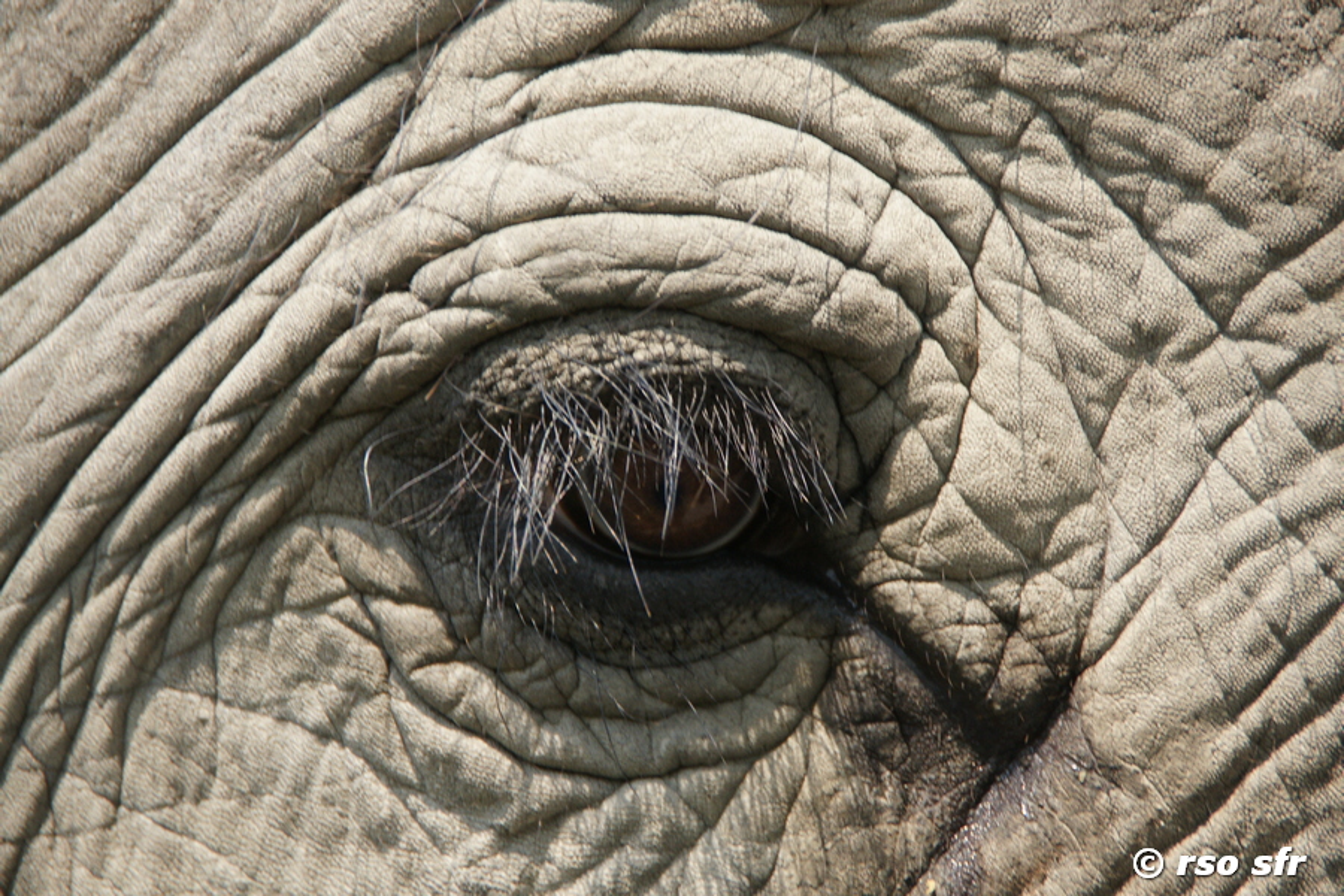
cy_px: 448
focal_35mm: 375
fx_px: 13999
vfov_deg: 3.7
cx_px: 672
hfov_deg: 5.5
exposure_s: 1/400
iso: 500
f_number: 6.3
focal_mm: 250
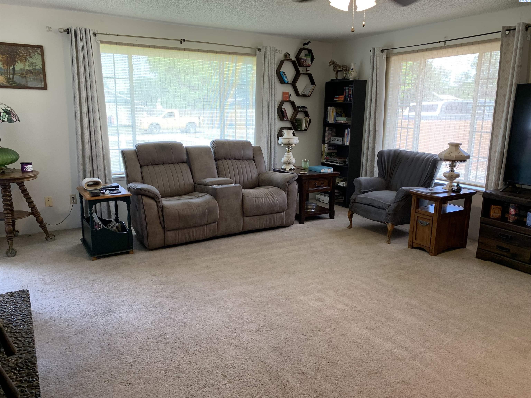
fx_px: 399
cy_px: 199
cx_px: 266
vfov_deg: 53.1
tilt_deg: -12.2
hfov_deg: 67.3
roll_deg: -1.1
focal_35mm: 26
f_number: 1.8
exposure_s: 1/60
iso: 64
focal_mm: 4.25
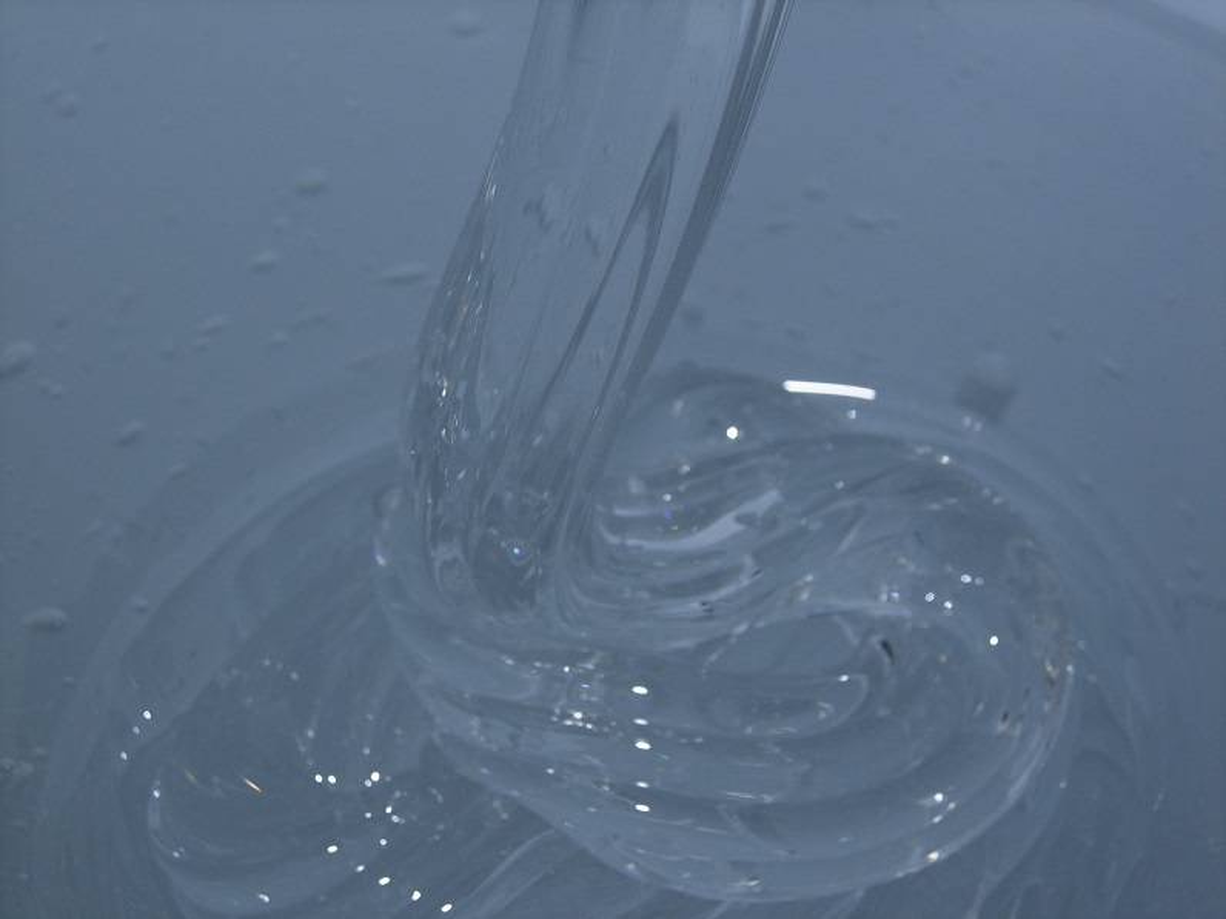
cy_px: 460
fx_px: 2196
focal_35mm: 62
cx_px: 613
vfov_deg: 23.7
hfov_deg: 31.2
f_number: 4.9
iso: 50
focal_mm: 12.9
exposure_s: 1/73.9
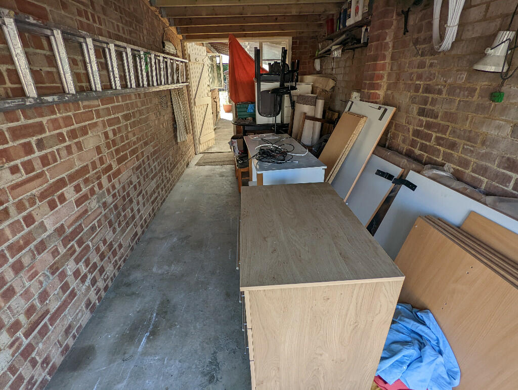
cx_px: 259
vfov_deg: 78.2
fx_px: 240
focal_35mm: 16
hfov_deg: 94.4
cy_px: 195
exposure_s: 1/128
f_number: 2.2
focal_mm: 2.35
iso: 50
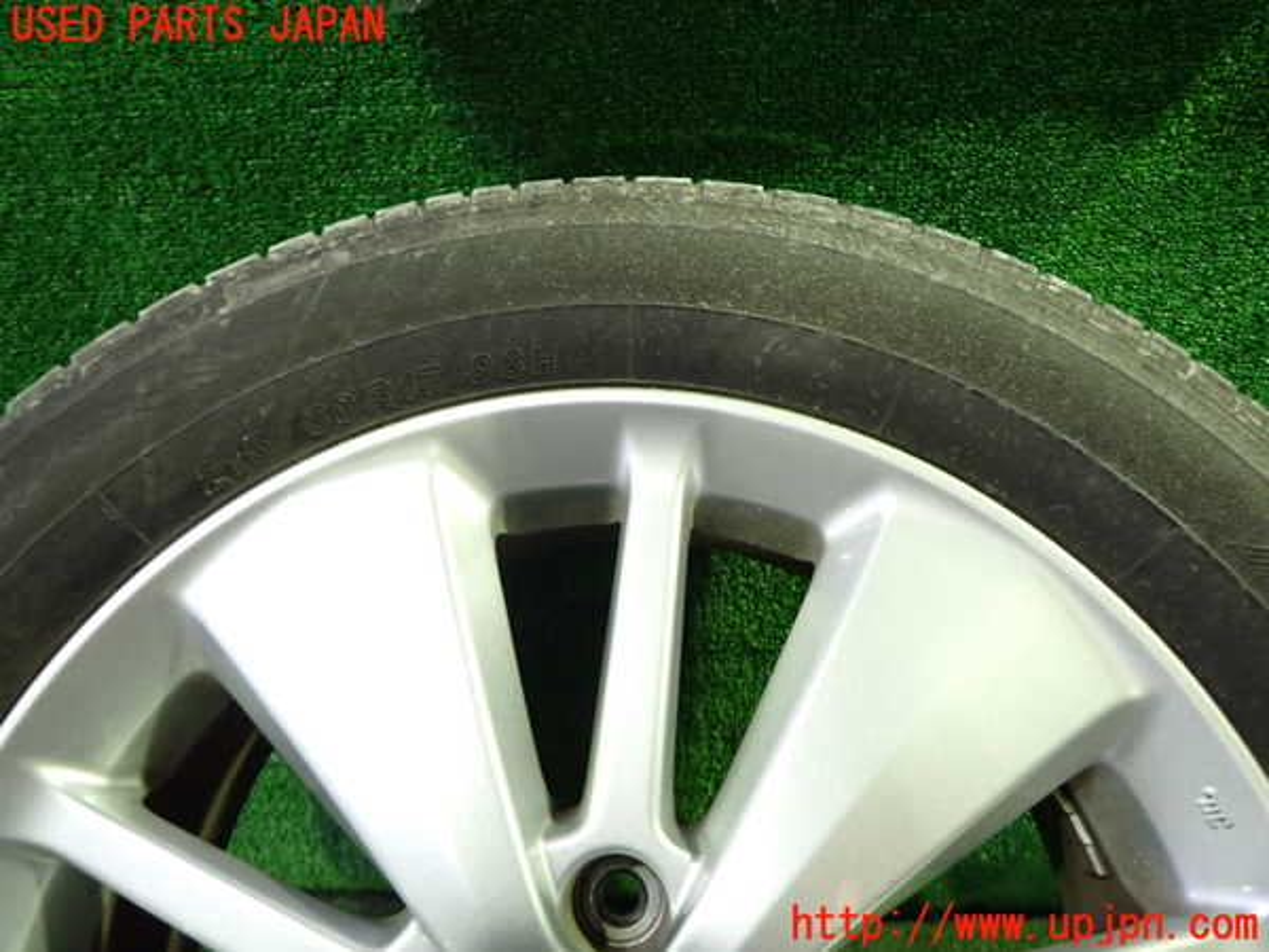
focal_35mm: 25
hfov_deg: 69.4
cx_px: 634
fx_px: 916
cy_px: 476
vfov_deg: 54.9
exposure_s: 1/30
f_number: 2
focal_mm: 4.5
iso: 400
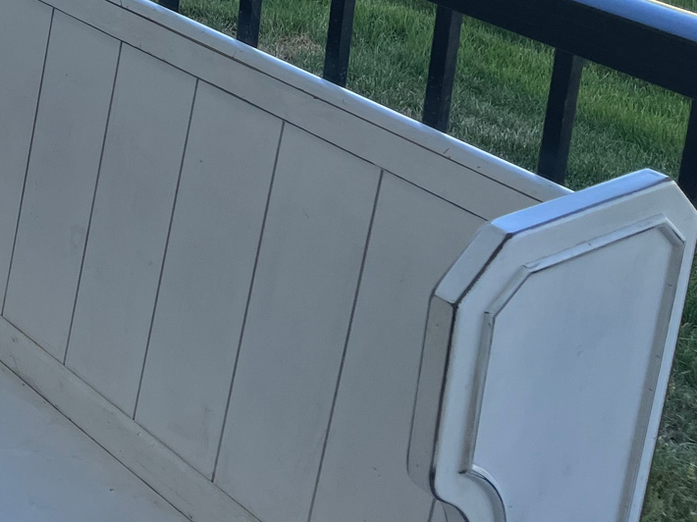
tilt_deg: -16.4
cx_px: -249
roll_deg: -0.7
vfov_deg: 18.4
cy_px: -146
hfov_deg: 22.7
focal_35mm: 75
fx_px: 1510
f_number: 1.6
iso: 50
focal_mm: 5.1
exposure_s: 1/1294
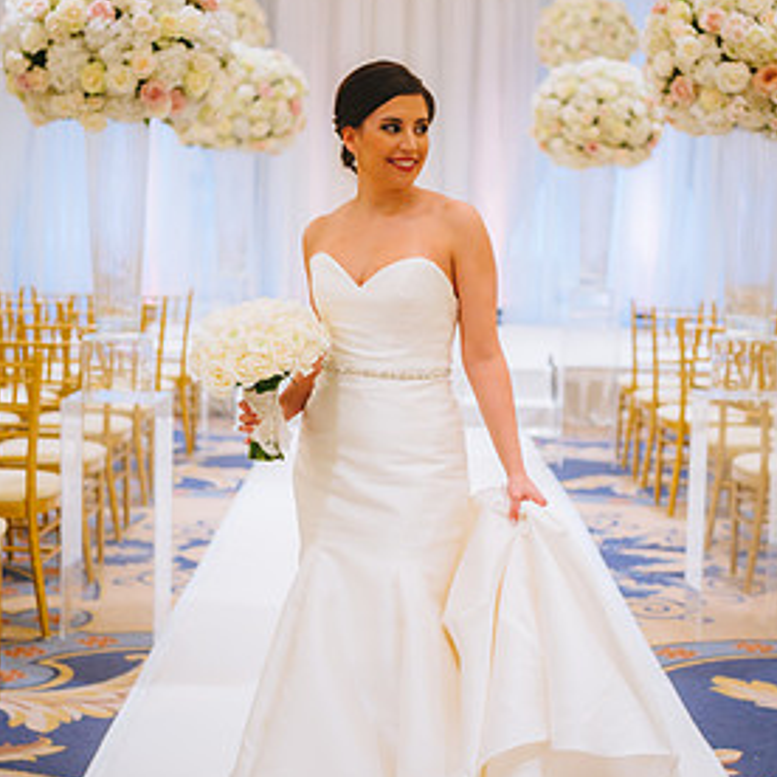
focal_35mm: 76
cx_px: 415
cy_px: 434
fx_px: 1930
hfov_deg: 22.8
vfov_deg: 22.8
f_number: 2.8
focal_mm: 55
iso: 1600
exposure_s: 1/160
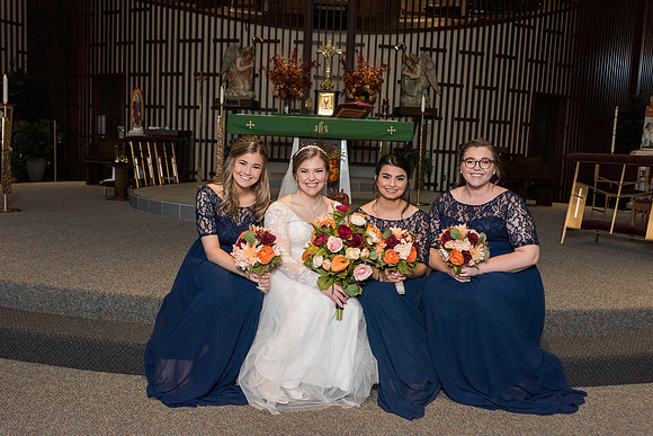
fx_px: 653
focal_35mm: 36
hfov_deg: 53.1
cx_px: 326
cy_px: 218
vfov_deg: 36.9
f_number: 6.3
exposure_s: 1/160
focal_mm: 36
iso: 1250
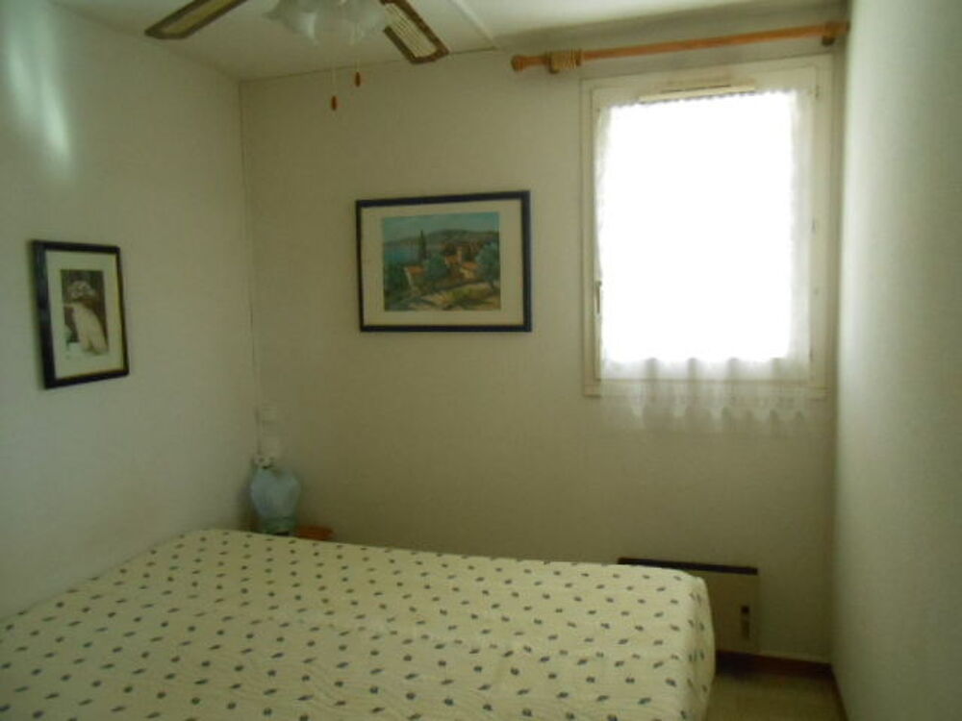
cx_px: 481
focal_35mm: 26
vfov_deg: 53.1
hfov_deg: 67.3
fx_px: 723
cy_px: 360
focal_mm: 4.6
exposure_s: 1/100
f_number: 3.5
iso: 800
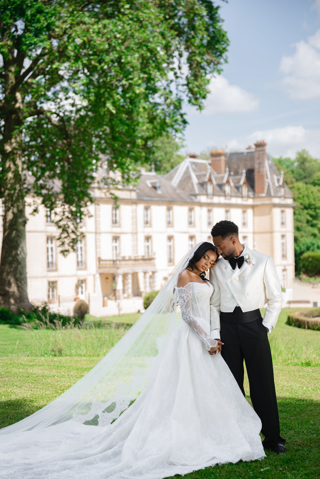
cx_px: 160
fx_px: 880
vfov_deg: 30.5
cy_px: 240
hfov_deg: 20.6
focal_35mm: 66
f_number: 2.8
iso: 100
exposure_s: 1/800
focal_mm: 66
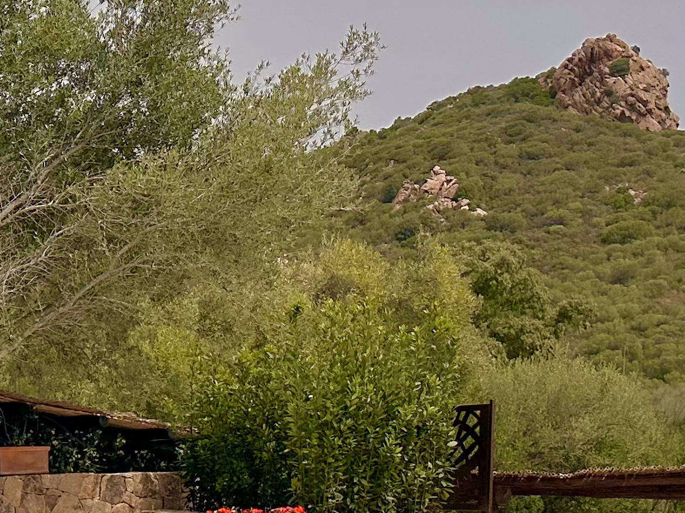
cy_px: 727
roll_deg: +0.4
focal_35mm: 83
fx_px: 1642
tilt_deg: -9.1
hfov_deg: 22.4
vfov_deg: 16.5
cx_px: -38
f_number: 1.78
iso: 80
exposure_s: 1/13699
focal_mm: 6.86
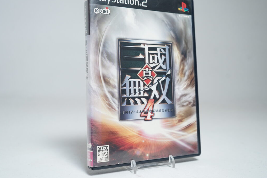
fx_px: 297
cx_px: 142
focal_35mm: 40
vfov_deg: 33.3
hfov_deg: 48.4
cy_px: 75
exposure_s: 1/40
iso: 800
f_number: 5
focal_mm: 34
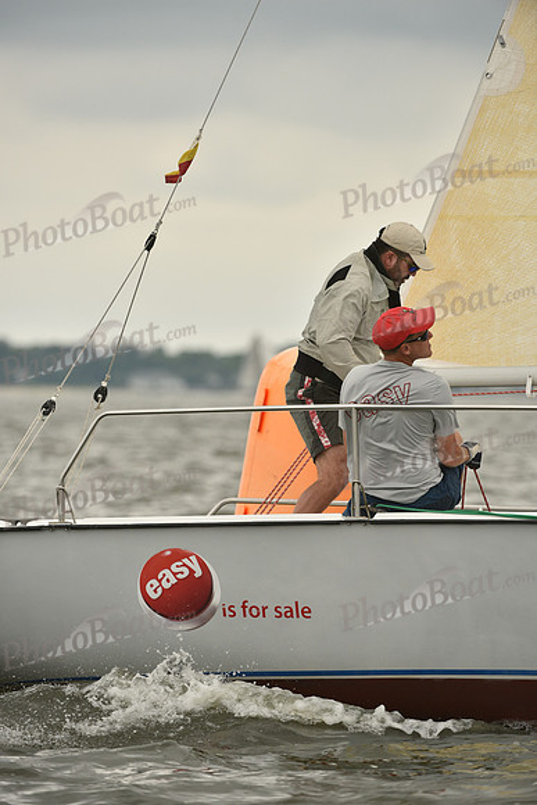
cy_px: 402
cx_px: 268
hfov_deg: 4.0
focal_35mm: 340
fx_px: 7602
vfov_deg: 6.1
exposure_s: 1/1250
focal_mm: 340
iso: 400
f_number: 5
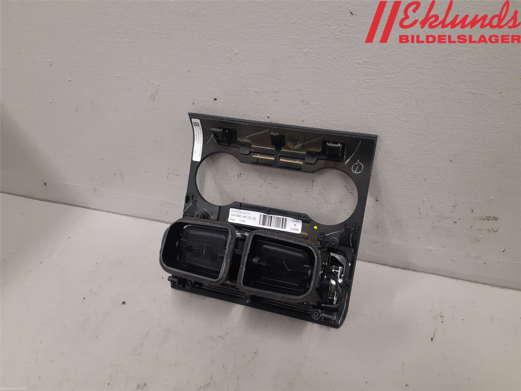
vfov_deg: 53.1
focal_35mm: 26
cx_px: 260
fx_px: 391
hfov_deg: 67.3
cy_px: 196
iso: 160
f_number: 1.7
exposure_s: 1/50
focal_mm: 3.93
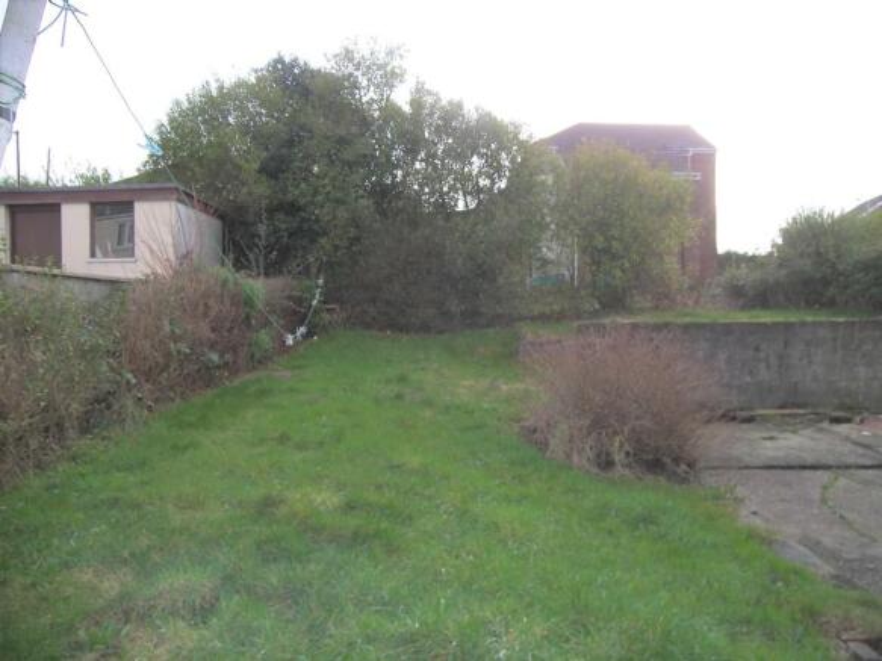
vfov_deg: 53.0
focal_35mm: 26
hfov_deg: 67.3
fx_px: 662
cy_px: 330
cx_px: 441
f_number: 2.8
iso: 50
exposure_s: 1/250
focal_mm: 5.5
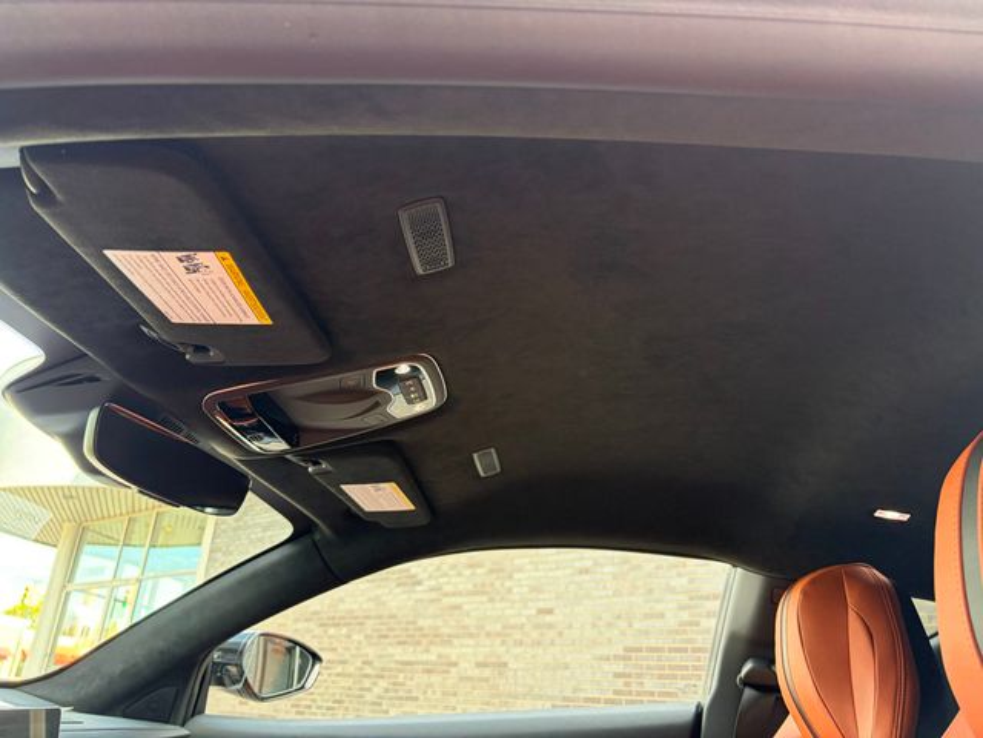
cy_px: 369
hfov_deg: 67.3
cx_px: 492
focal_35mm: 26
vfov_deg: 53.1
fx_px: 738
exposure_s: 1/79
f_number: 1.6
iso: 125
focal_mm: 5.96
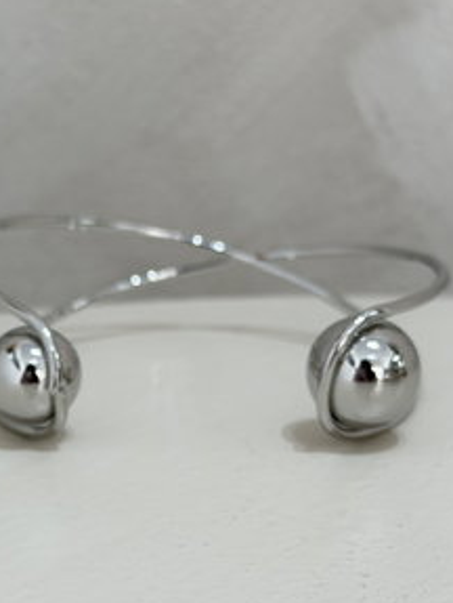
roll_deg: -0.3
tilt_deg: -13.8
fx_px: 1549
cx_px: 161
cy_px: 350
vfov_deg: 22.0
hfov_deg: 16.6
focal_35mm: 89
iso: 64
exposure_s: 1/50
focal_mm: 6.76
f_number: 1.78
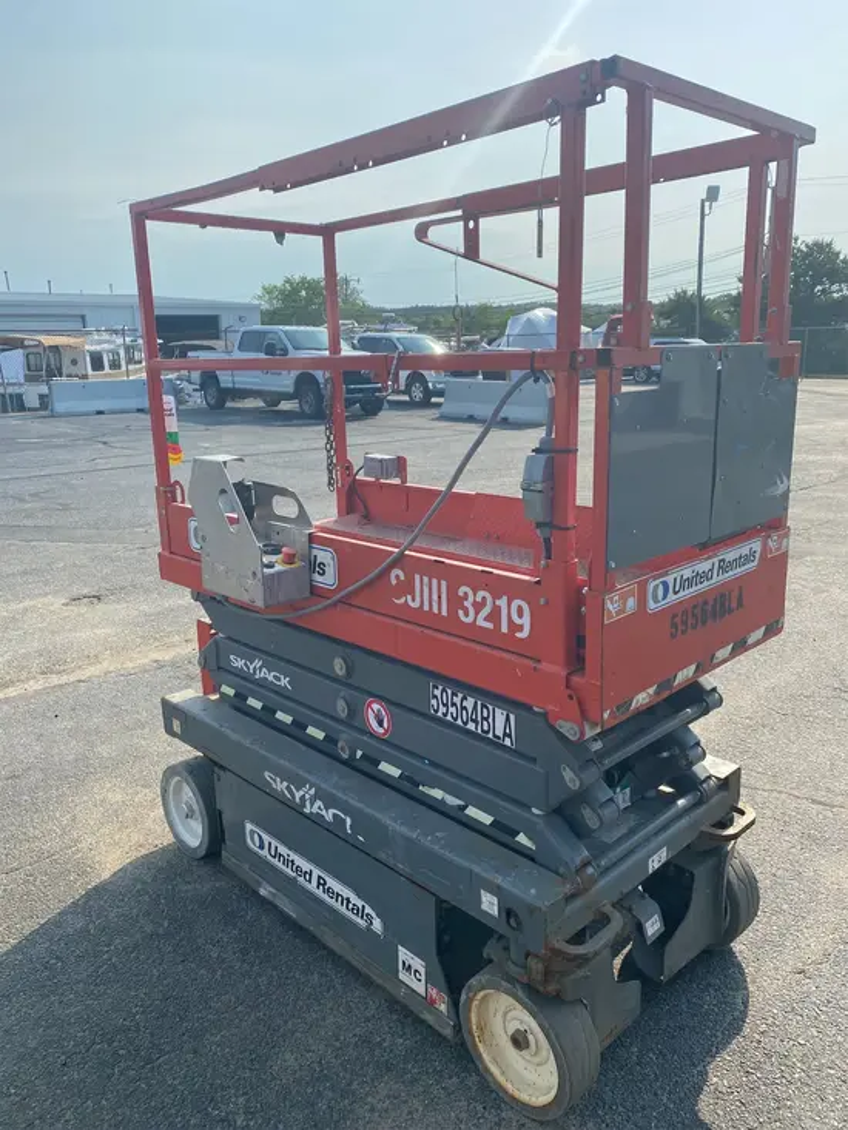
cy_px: 565
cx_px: 424
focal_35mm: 26
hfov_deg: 53.1
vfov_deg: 67.3
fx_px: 849
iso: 32
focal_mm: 4.25
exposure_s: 1/2967
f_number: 1.8
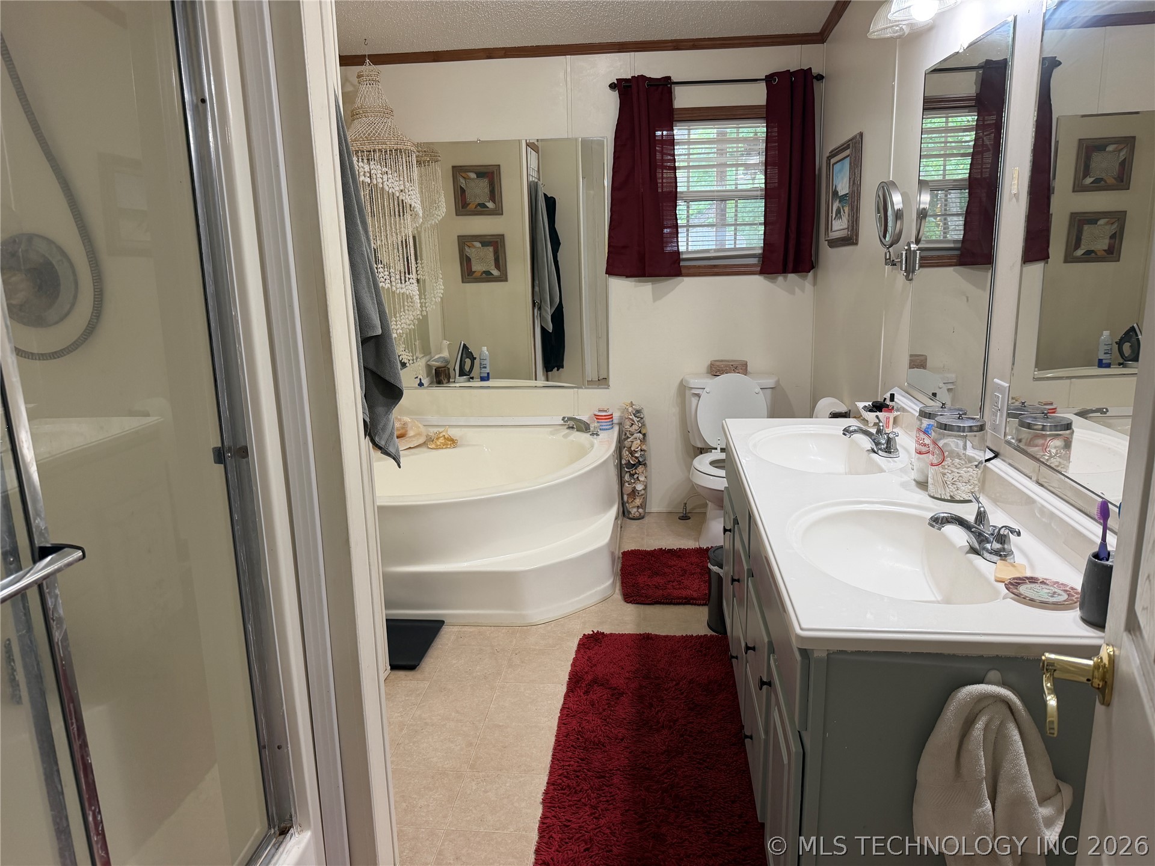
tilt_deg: -13.6
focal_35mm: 24
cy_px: 433
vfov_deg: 56.8
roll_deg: +2.1
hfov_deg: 71.6
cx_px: 578
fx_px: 801
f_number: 1.78
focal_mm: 6.76
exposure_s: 1/120
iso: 200
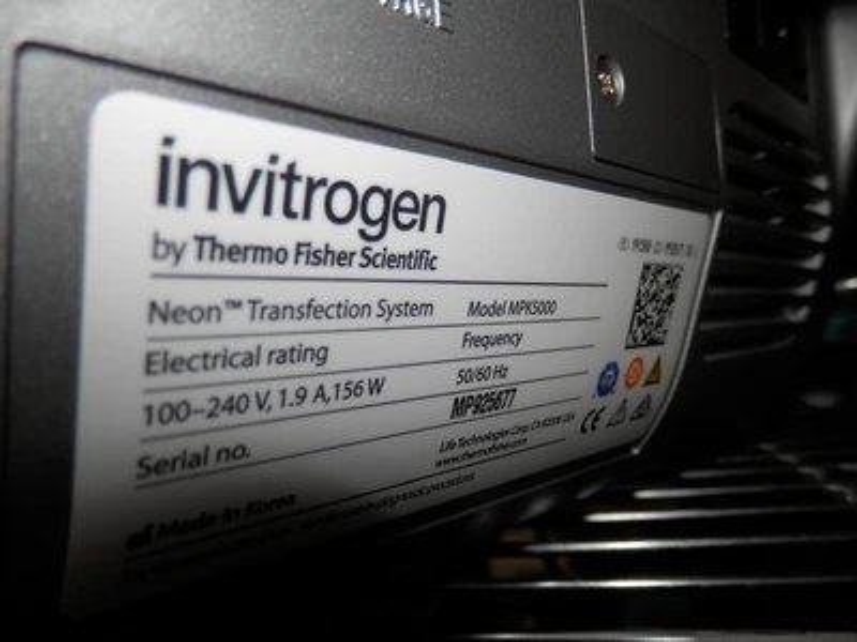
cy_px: 321
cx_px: 428
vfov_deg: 54.9
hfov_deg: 69.4
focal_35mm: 25
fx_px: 619
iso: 100
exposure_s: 1/30
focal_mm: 4.5
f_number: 8.7
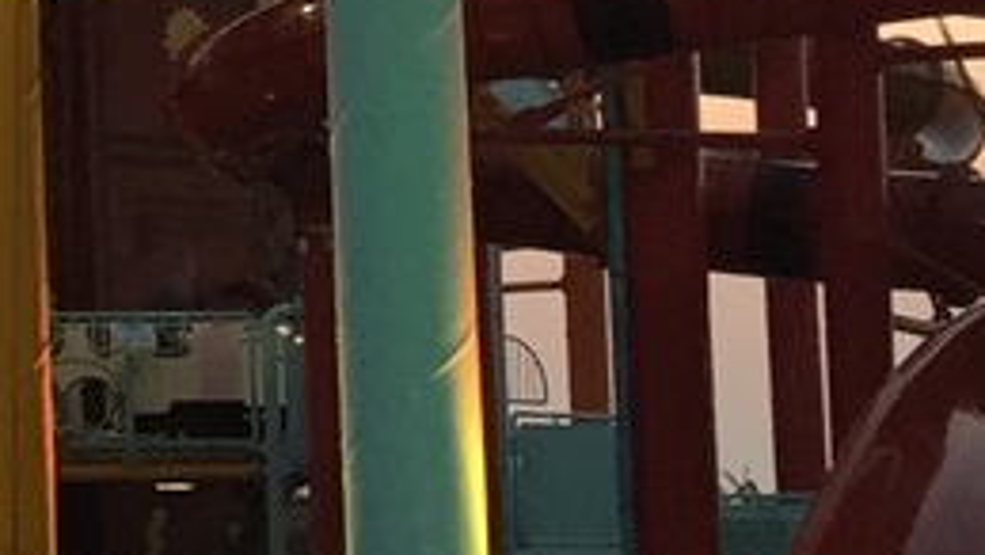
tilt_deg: +7.4
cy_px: -118
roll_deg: -0.9
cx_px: -1339
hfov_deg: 9.8
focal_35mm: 195
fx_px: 5096
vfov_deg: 6.2
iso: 32
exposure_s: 1/30
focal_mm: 4.15
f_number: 2.2
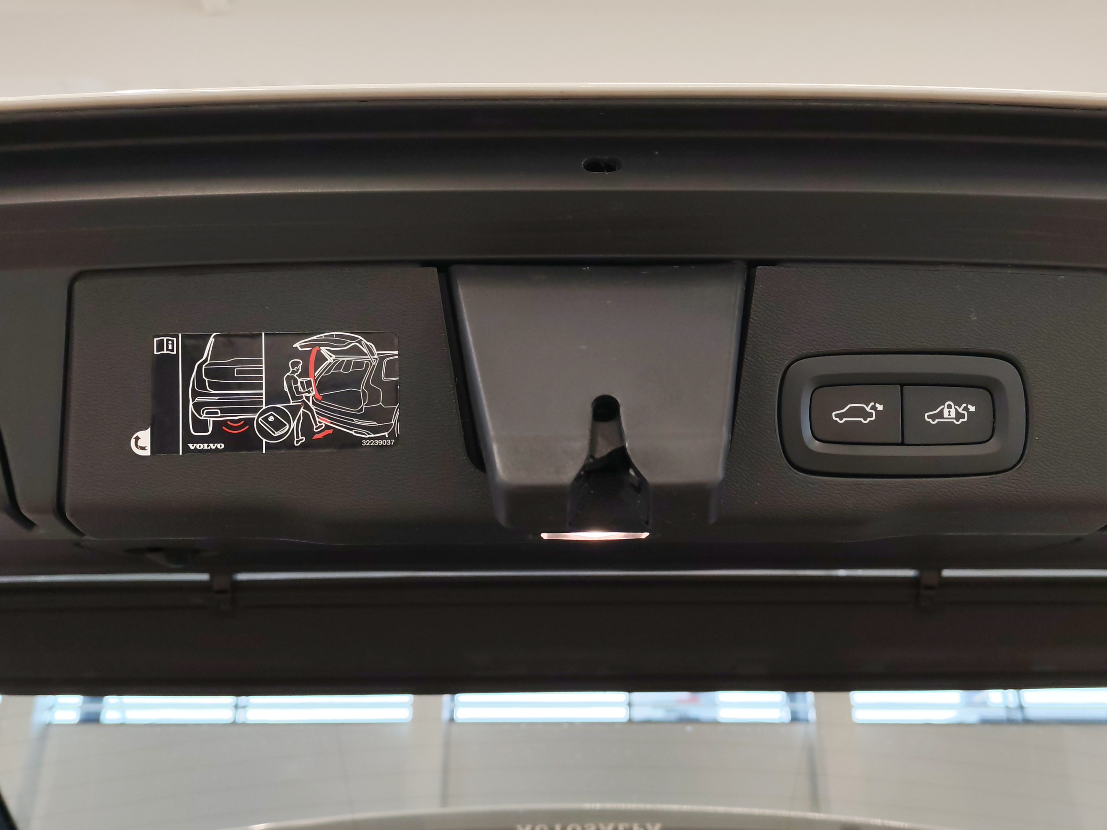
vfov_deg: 41.8
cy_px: 422
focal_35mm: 34
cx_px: 563
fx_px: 1087
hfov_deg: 54.0
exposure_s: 1/100
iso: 320
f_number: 1.9
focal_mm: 6.12
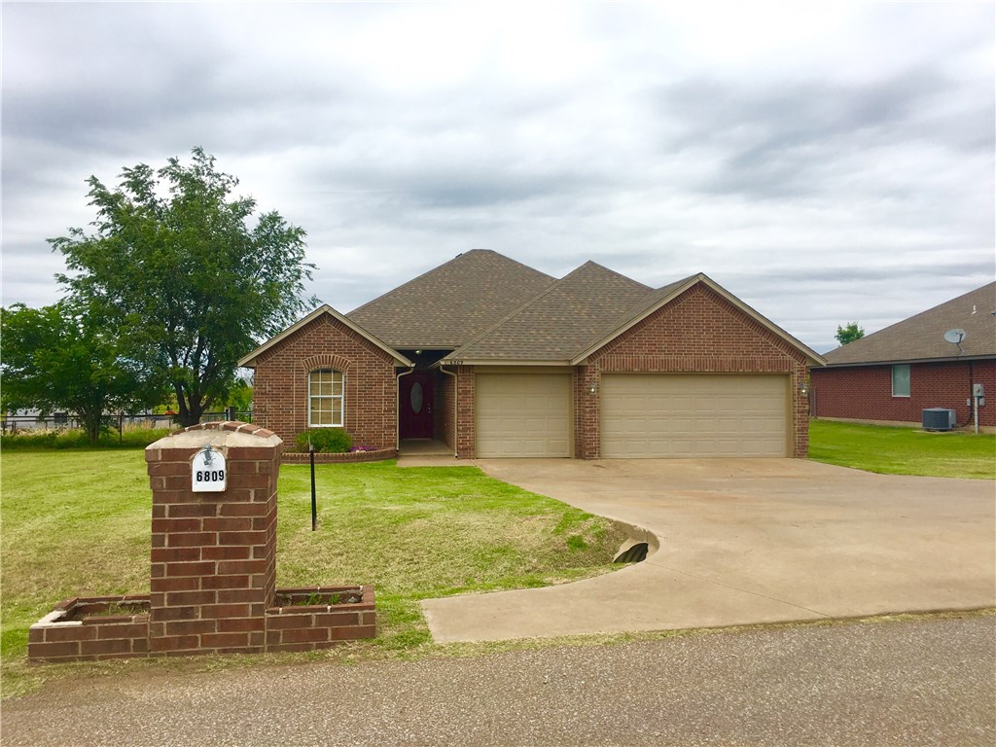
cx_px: 498
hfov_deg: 61.7
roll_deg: -0.5
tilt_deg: +0.8
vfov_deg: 48.2
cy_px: 374
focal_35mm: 29
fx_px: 834
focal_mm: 4.15
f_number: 2.2
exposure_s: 1/2481
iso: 25
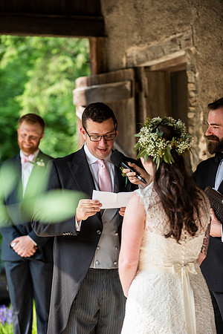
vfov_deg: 16.4
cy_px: 167
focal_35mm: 125
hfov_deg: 11.0
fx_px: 1161
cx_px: 112
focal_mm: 125
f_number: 3.5
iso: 400
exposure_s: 1/640
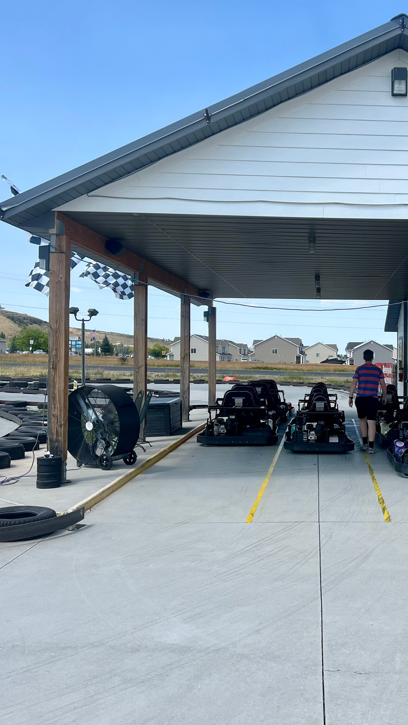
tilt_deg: -1.5
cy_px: 363
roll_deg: -1.0
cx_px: 363
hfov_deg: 29.9
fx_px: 731
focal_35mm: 38
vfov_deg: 52.8
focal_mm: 5.7
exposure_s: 1/3571
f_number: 1.5
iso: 50
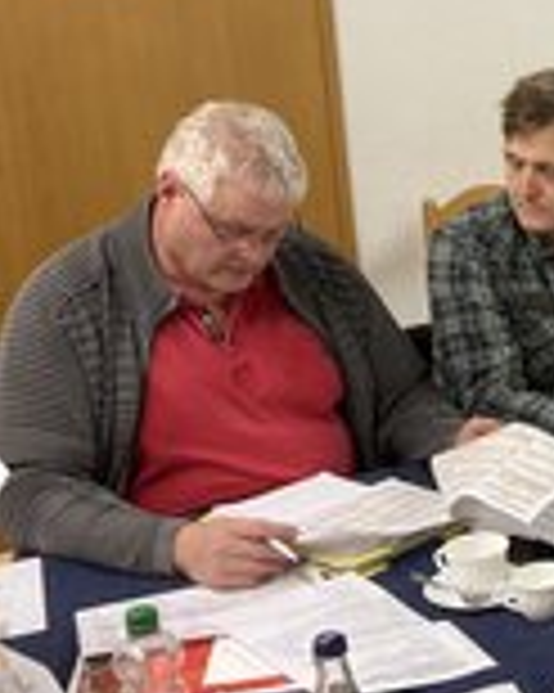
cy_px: 338
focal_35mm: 71
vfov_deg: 26.8
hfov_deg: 18.4
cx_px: 896
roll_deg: +0.4
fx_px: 1457
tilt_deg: -18.2
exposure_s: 1/50
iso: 160
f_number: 1.8
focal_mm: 3.99
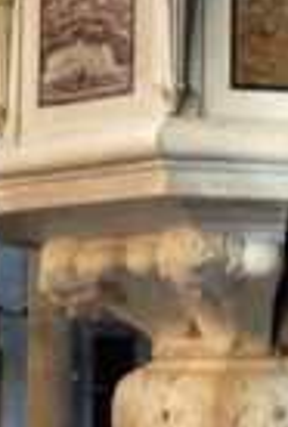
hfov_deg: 10.5
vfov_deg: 15.6
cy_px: 362
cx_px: 324
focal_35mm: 130
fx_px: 1548
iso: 1600
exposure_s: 1/8
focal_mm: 24
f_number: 4.5
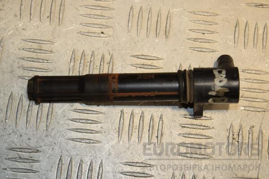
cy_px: 90
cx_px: 134
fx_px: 650
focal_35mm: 87
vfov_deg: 15.7
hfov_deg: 23.4
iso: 800
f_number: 9
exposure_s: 1/200
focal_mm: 58
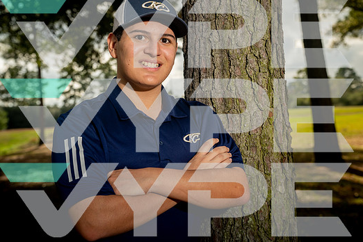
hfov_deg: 39.6
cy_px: 116
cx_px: 177
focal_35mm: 50
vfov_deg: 27.0
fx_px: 504
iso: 160
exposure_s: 1/250
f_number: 4.5
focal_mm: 45
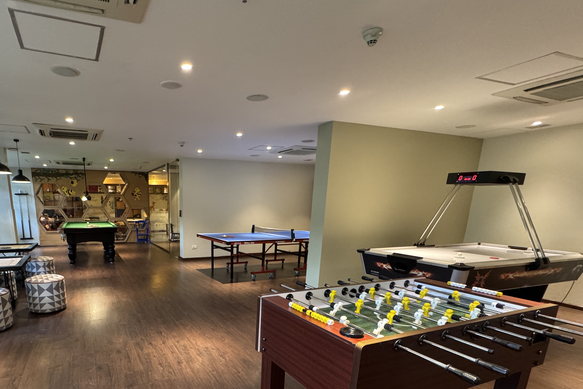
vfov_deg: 59.4
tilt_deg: -13.8
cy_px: 281
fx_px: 324
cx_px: 202
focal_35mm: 20
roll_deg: -0.2
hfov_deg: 81.6
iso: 640
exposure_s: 1/50
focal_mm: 2.22
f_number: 2.2
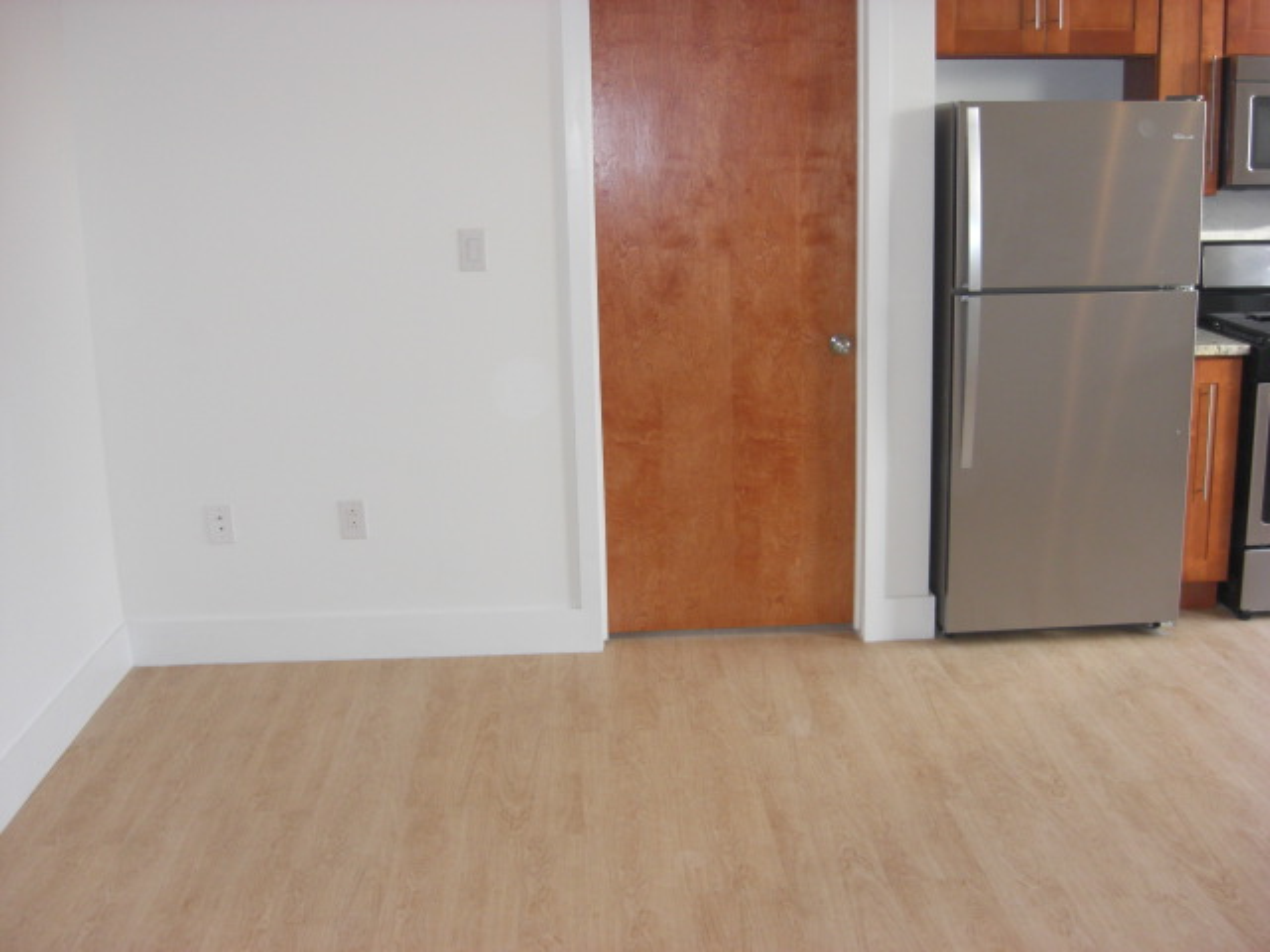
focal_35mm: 38
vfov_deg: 37.7
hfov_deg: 49.0
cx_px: 635
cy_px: 476
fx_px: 1394
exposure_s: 1/100
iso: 200
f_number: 2.8
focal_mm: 7.9
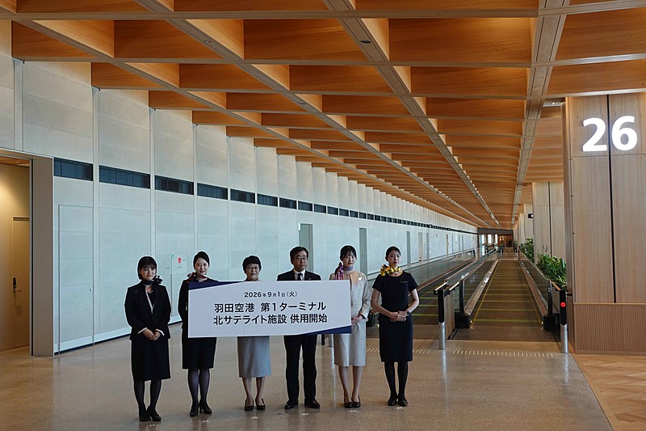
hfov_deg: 51.9
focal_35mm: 37
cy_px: 216
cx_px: 323
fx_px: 664
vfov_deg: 35.9
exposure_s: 1/40
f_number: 2.8
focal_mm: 13.53
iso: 125
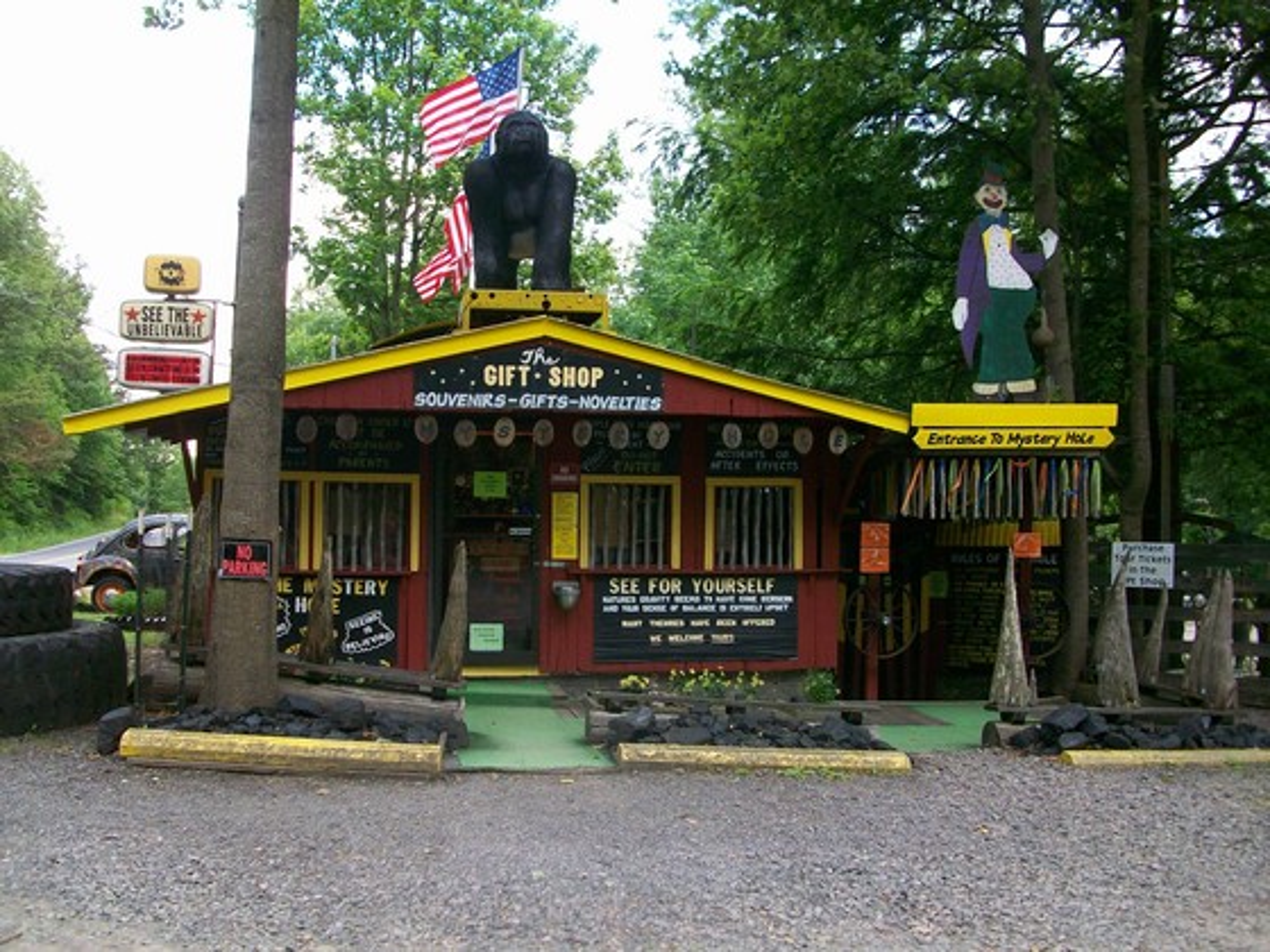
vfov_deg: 41.8
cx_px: 635
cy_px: 476
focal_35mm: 34
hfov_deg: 54.0
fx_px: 1247
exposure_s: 1/85.5
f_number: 2.8
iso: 80
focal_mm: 5.7
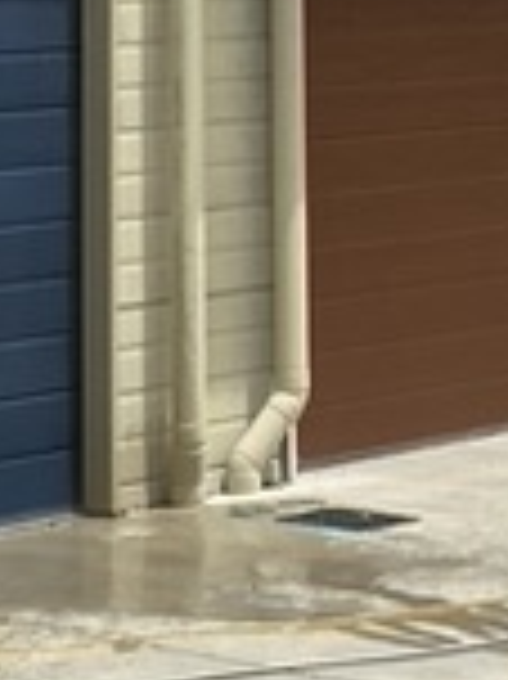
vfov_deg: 10.3
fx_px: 3449
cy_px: -721
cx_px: 611
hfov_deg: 8.3
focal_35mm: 176
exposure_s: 1/5236
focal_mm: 4.25
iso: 32
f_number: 1.8
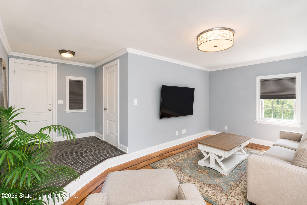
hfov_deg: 95.0
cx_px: 154
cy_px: 102
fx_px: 141
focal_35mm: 16
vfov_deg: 72.1
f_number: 4.5
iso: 64
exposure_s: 1/40
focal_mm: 16.5
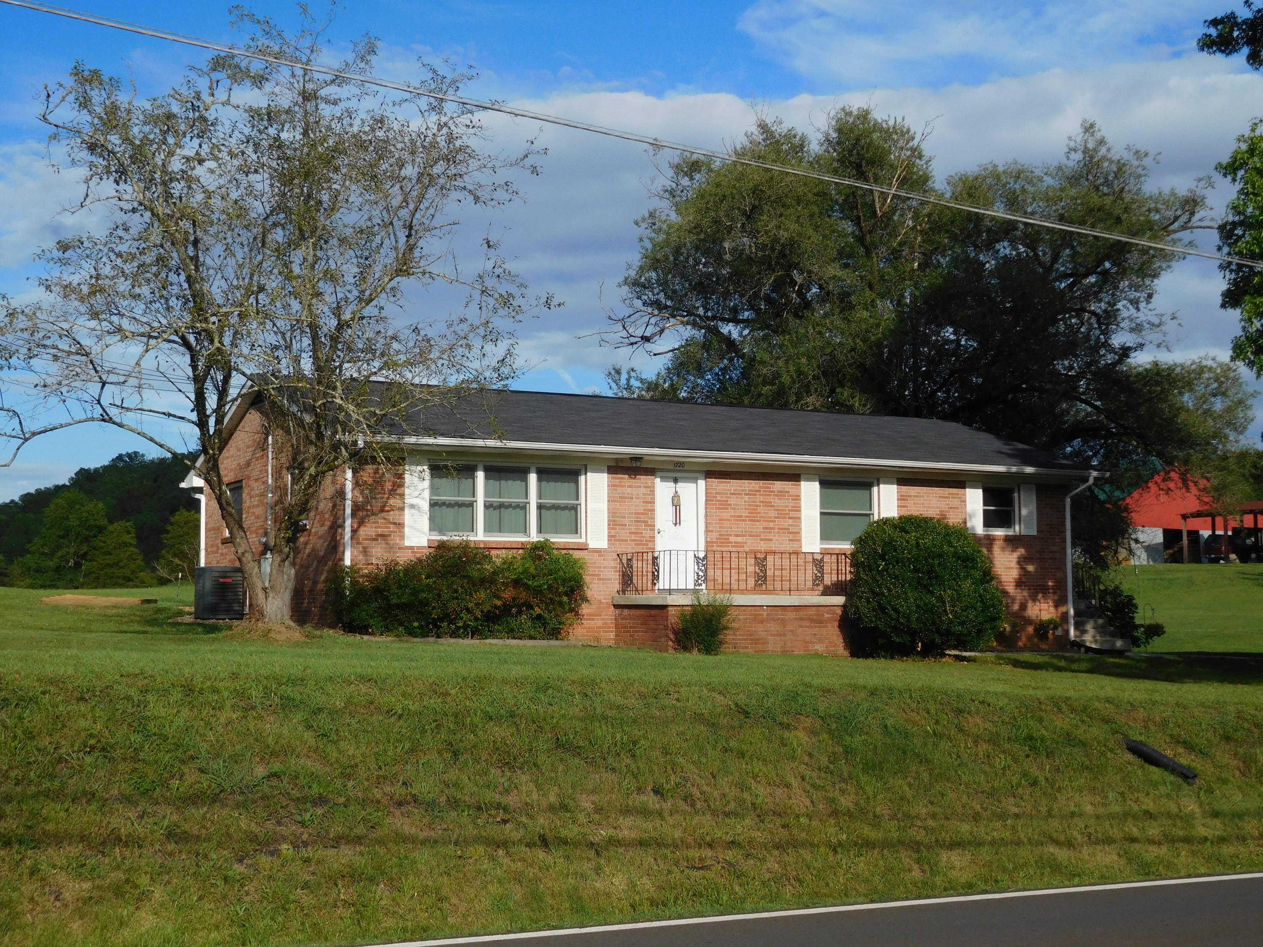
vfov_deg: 32.2
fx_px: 1642
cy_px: 474
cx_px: 632
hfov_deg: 42.1
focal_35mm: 45
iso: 125
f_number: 4
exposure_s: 1/1250
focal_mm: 8
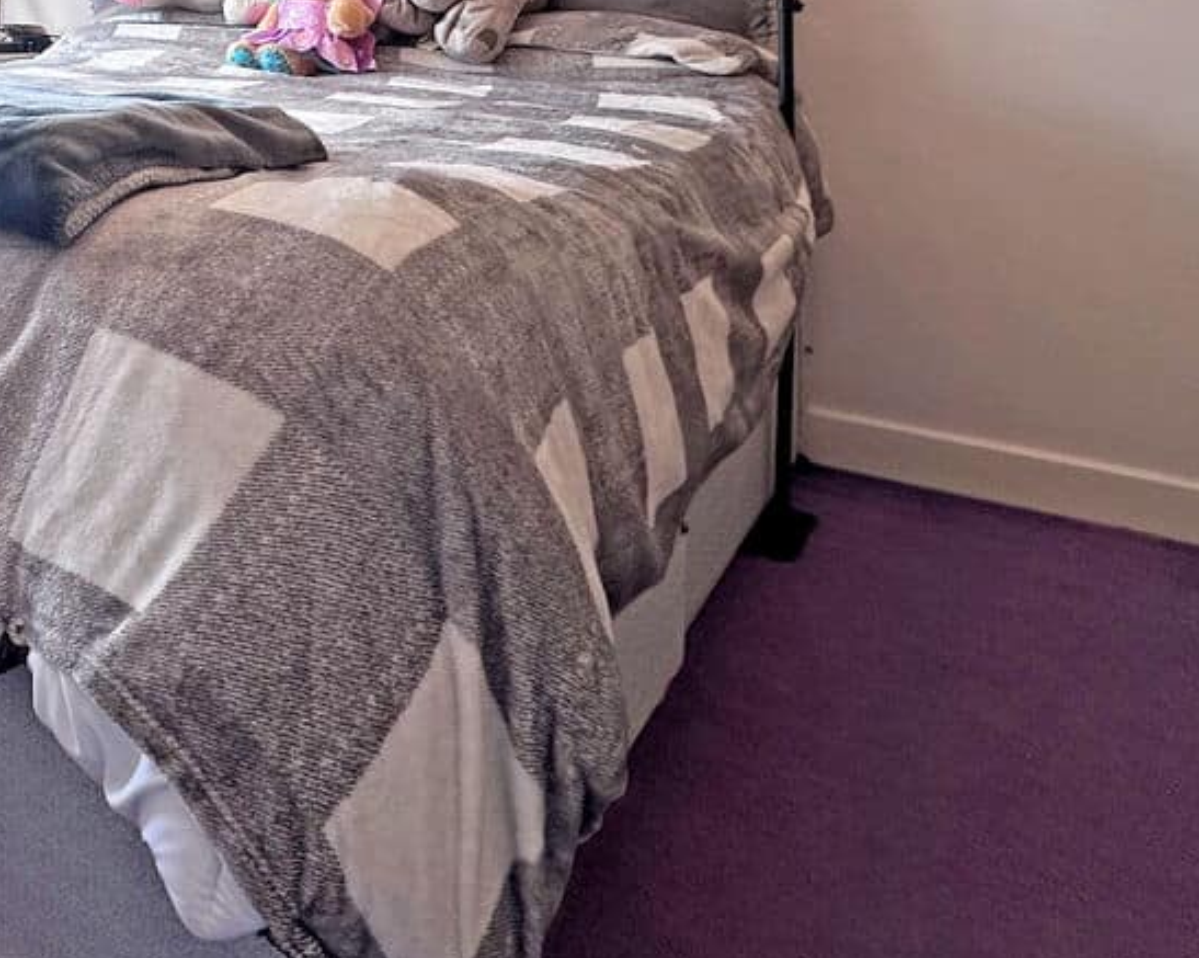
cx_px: -116
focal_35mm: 36
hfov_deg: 40.6
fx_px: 1277
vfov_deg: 36.6
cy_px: -20
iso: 40
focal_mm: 2.22
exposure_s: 1/262
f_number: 2.2
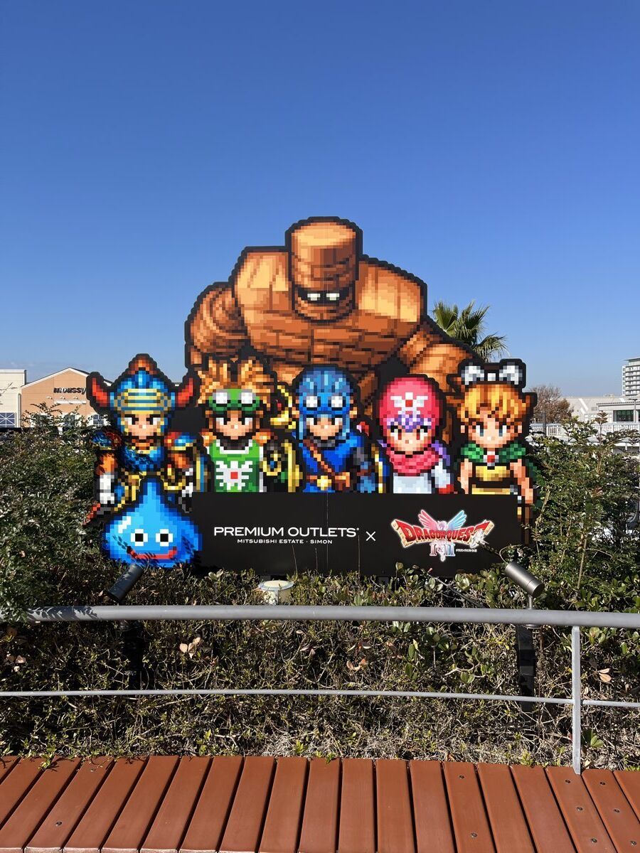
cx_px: 320
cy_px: 426
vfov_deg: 67.3
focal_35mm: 26
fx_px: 641
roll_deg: -0.1
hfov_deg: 53.1
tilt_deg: -1.2
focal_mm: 5.1
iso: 50
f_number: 1.6
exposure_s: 1/3135
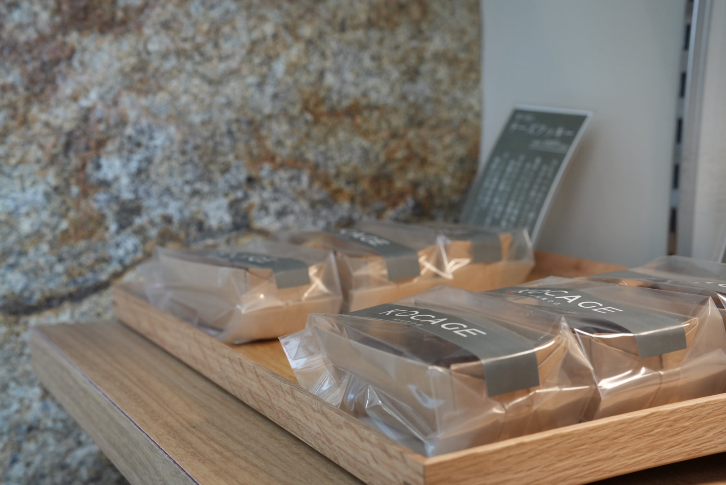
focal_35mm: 50
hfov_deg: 39.6
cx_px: 363
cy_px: 242
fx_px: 1009
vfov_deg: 27.0
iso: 1600
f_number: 8
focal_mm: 50
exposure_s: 1/50
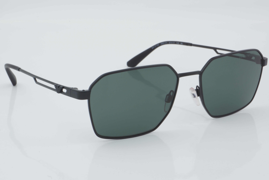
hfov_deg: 24.6
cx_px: 134
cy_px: 90
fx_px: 616
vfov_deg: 16.6
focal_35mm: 82
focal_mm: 55
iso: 100
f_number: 32
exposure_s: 1/4
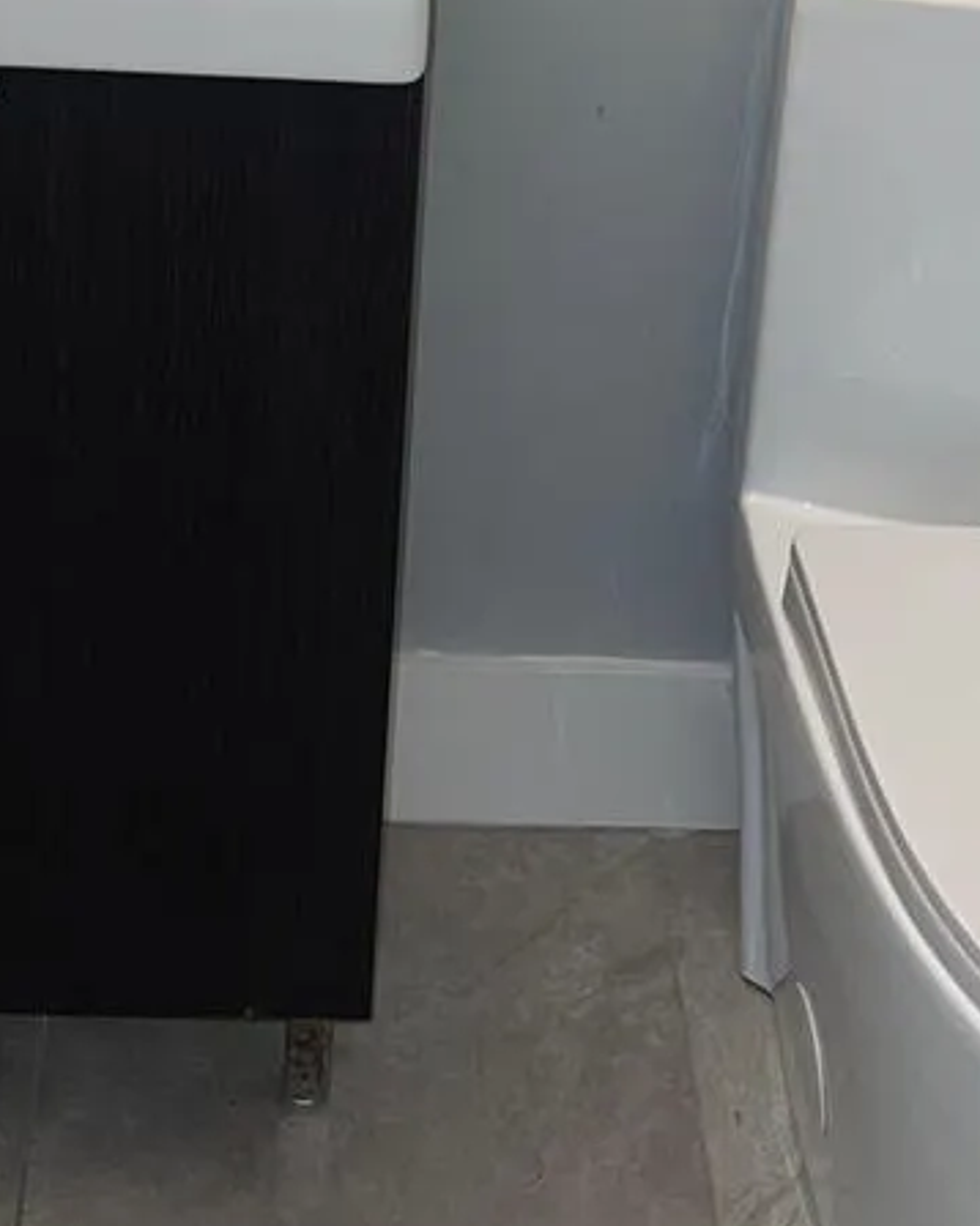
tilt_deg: -17.2
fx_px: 2467
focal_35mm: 68
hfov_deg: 22.4
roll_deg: -1.8
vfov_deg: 25.1
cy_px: -244
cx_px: 342
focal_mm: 5.7
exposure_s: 1/31
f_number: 1.5
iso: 32
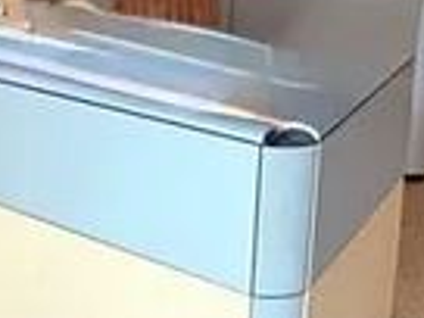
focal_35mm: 66
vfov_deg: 21.6
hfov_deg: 29.1
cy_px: 16
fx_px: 808
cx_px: 125
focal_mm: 2.22
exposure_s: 1/60
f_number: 2.2
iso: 200
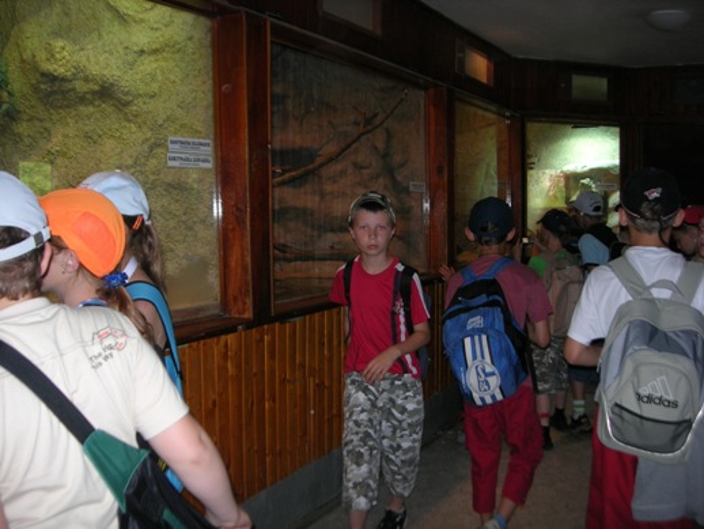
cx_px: 352
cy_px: 264
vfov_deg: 37.7
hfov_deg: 49.0
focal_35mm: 38
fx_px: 773
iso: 64
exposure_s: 1/60.1
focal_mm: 7.8
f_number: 2.8
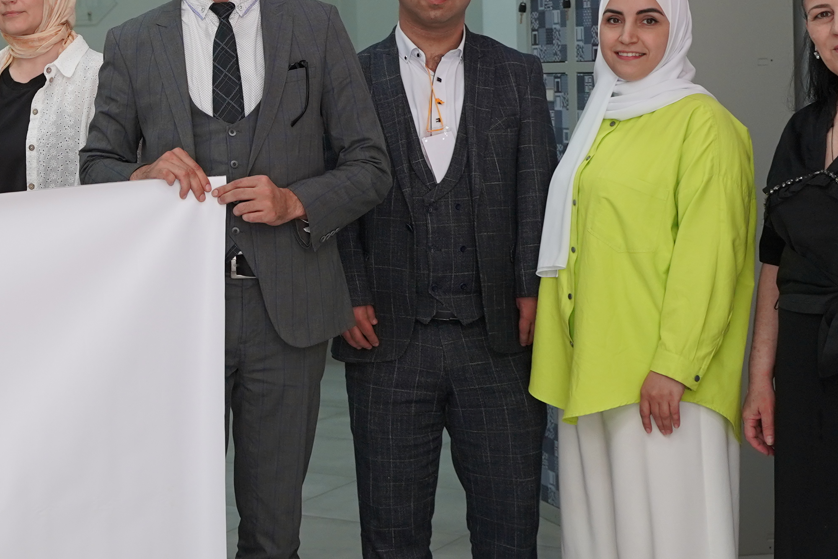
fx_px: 1955
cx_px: -118
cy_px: 116
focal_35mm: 84
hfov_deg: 22.6
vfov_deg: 16.1
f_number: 4
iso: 640
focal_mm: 28
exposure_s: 1/160
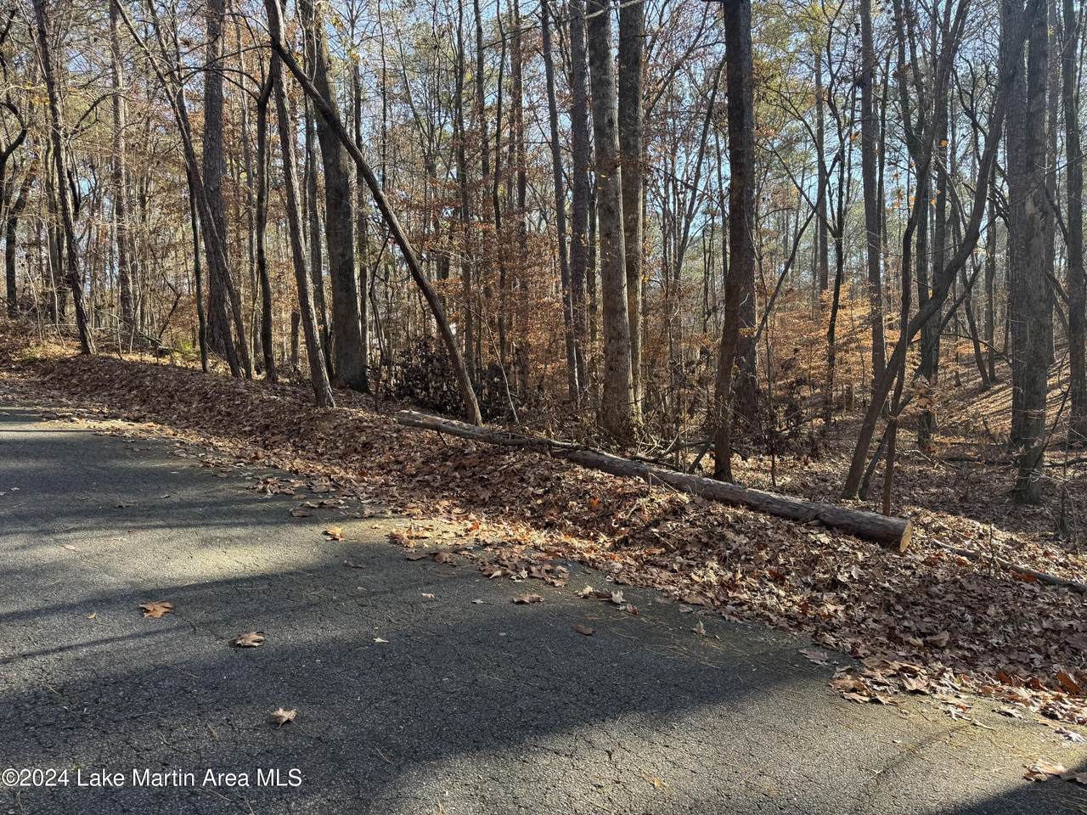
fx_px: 754
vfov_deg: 56.8
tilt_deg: -0.5
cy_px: 408
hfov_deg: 71.6
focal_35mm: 24
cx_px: 544
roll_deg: +2.5
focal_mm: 6.76
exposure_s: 1/289
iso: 80
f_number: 1.78
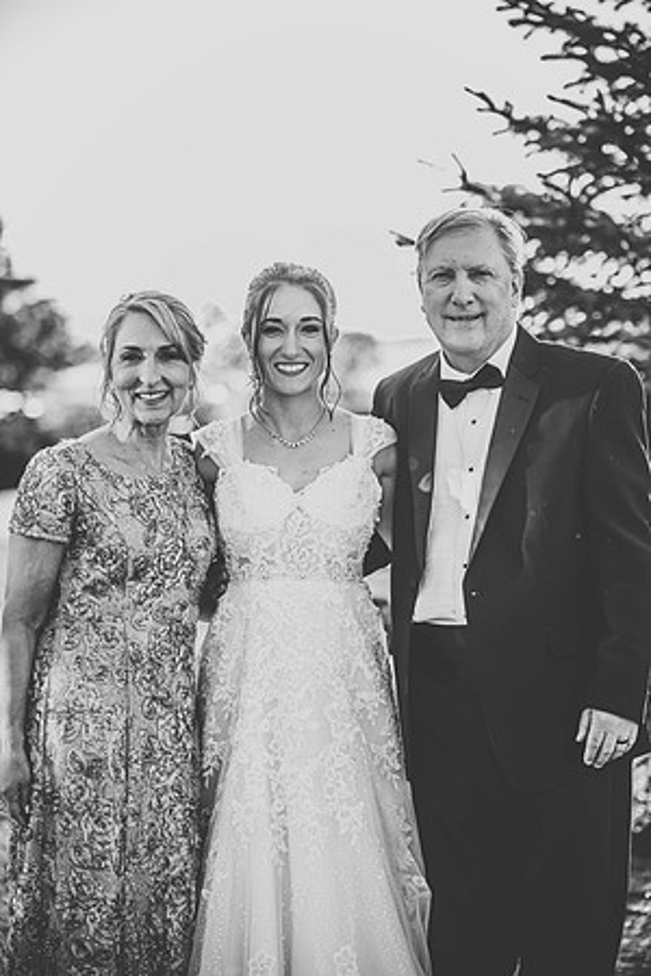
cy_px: 488
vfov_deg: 18.6
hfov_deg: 12.5
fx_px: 2984
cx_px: 326
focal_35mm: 110
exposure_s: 1/2500
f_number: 2.8
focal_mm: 110
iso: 800
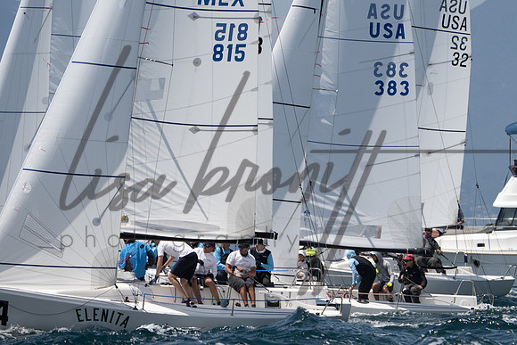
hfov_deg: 4.7
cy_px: 30
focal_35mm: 438
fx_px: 6293
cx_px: 514
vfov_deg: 3.1
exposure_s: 1/2000
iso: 400
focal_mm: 220
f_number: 6.3
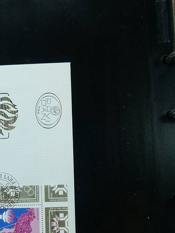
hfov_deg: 24.3
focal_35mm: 60
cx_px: 60
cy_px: 156
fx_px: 404
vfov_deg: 31.9
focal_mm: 6.3
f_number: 3.1
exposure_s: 1/80
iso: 100
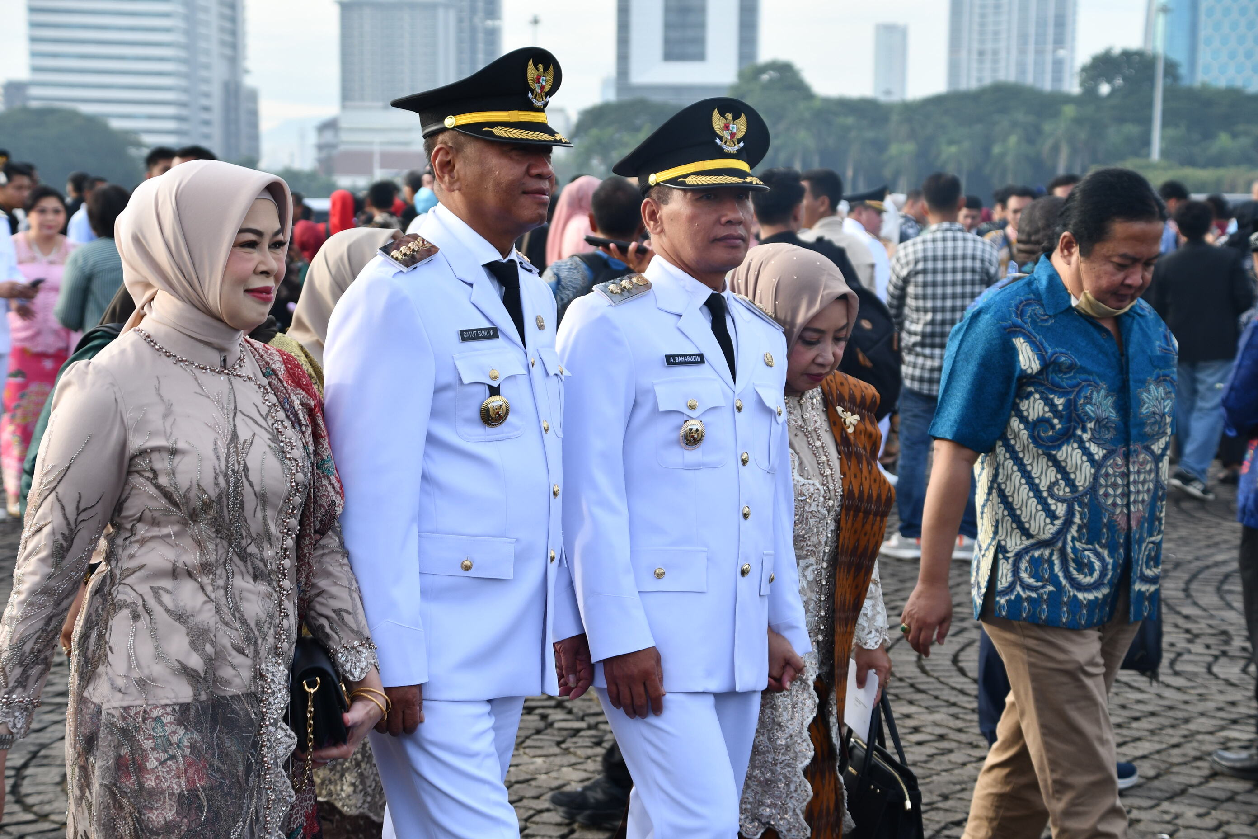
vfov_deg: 17.5
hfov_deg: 26.0
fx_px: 2725
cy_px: 420
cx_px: 629
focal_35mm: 78
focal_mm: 52
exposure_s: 1/250
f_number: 6.3
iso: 200
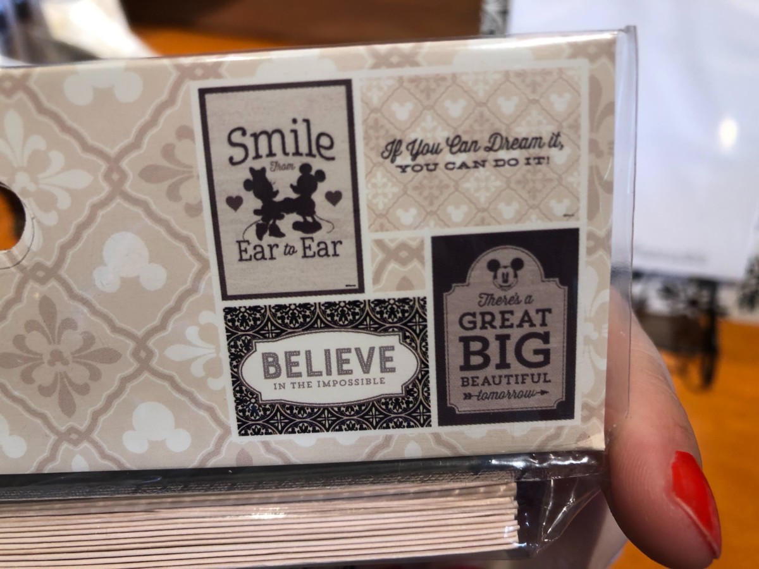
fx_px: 614
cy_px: 284
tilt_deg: -43.7
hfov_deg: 63.4
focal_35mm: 28
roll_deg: +5.3
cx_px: 380
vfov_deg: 49.7
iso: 40
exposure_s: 1/24
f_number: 1.8
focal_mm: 3.99
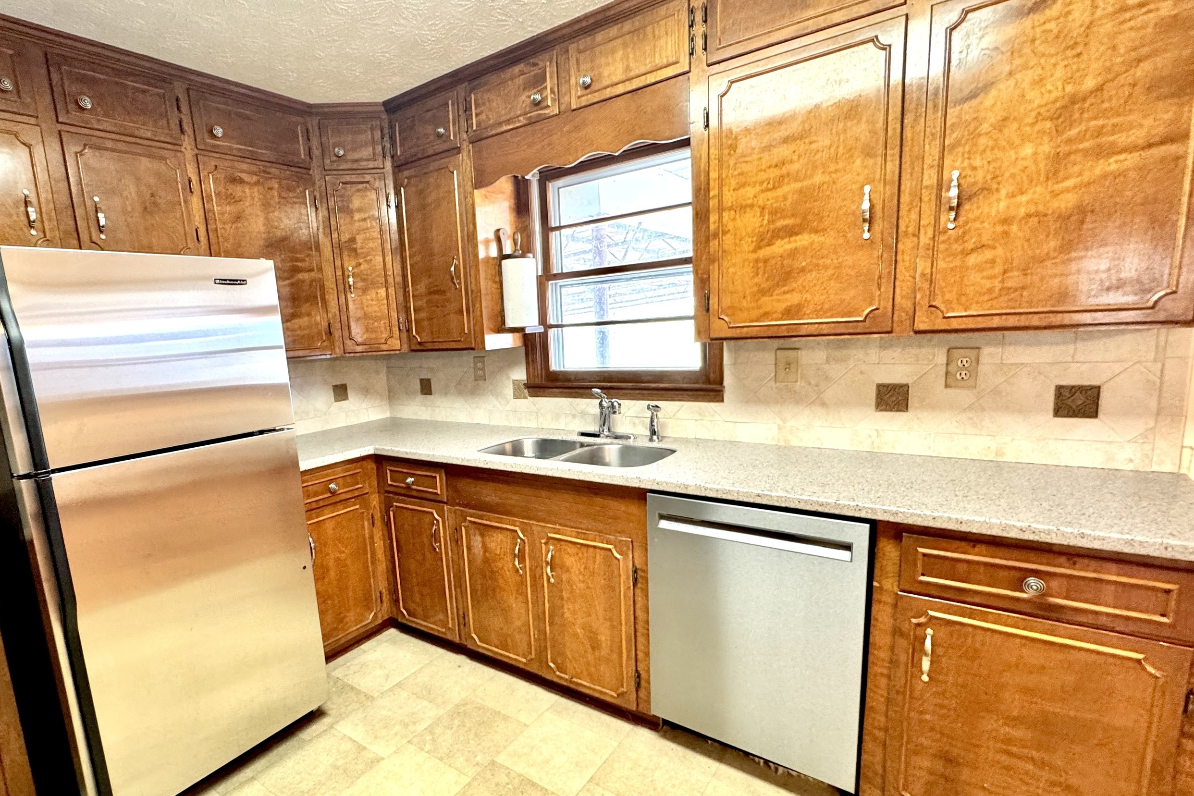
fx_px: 597
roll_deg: +3.0
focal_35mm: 18
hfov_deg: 89.4
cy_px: 437
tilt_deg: -10.6
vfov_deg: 67.2
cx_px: 509
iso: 250
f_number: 2.2
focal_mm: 2.22
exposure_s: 1/60
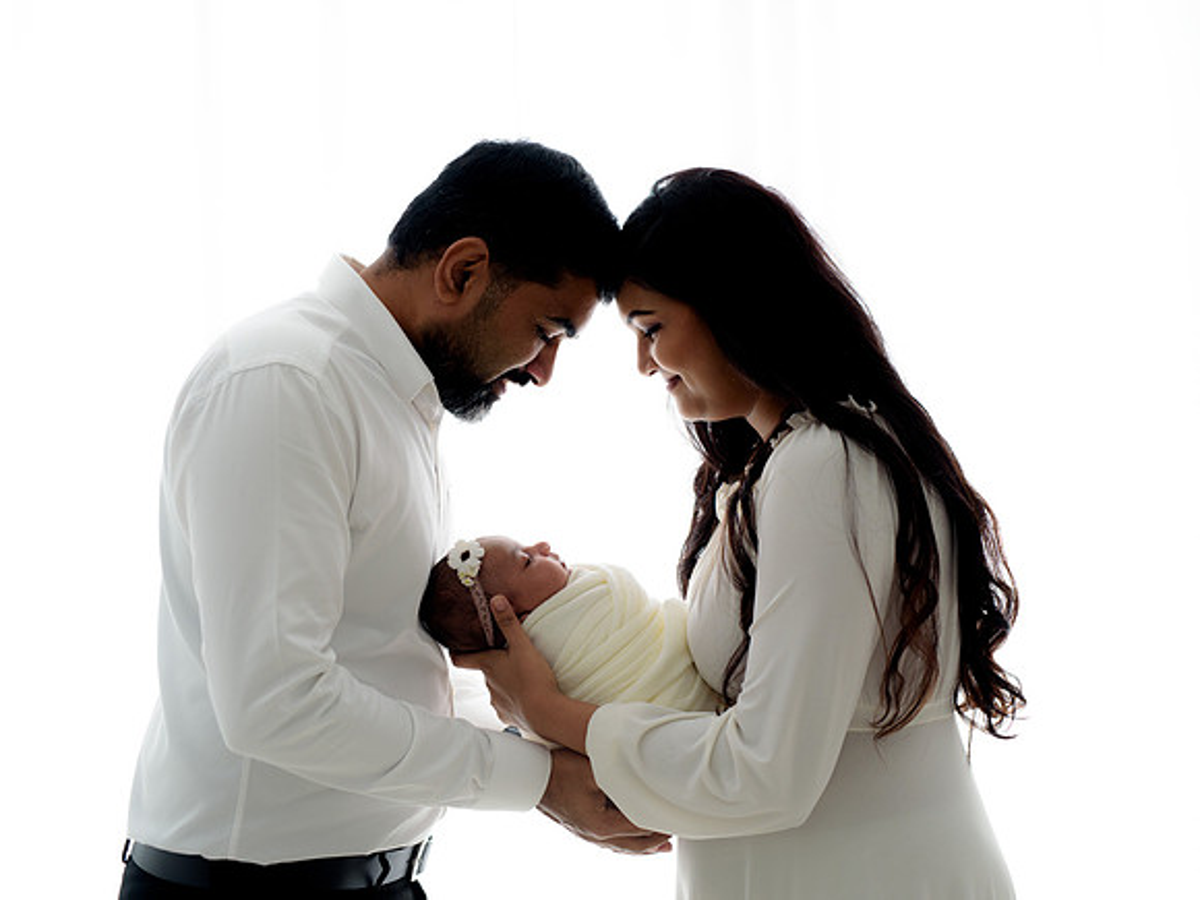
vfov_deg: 27.0
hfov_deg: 35.5
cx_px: 620
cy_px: 450
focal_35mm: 54
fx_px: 1873
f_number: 3.2
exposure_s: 1/160
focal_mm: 50
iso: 200
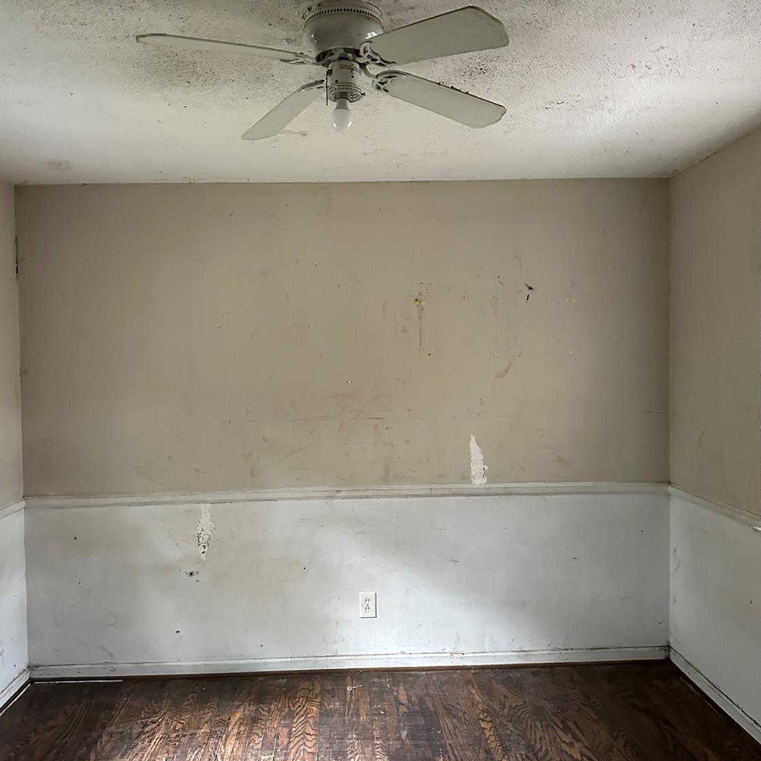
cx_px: 380
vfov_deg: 55.6
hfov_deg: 55.6
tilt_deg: -1.6
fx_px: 721
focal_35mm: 29
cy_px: 395
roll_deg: +0.0
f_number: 1.78
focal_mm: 6.86
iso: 800
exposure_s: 1/60
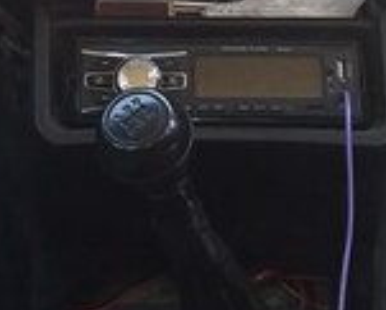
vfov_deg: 11.1
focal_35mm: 132
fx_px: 1509
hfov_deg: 14.5
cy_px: -193
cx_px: 66
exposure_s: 1/100
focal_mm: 3.3
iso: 50
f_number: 2.2
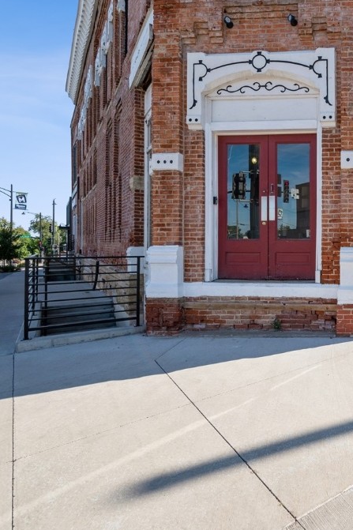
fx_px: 353
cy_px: 238
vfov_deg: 73.5
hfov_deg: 44.0
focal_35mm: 24
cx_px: 365
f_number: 8
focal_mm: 14
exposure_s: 1/250
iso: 200
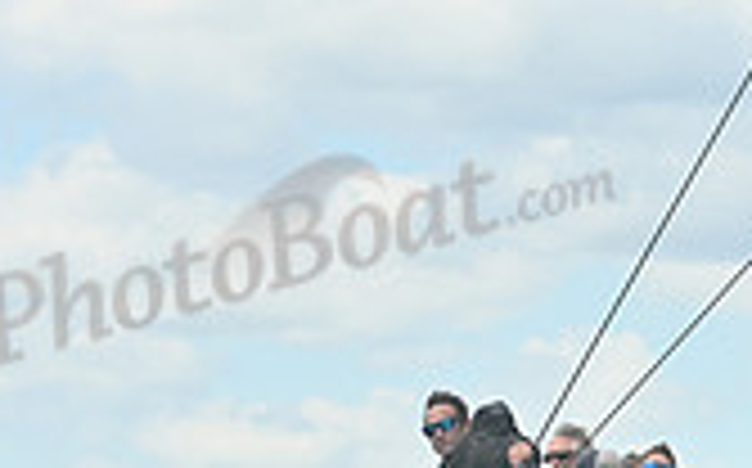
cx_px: 851
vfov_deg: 3.2
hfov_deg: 5.1
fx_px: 8415
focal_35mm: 411
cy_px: 835
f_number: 8
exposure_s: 1/1250
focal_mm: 116
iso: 320
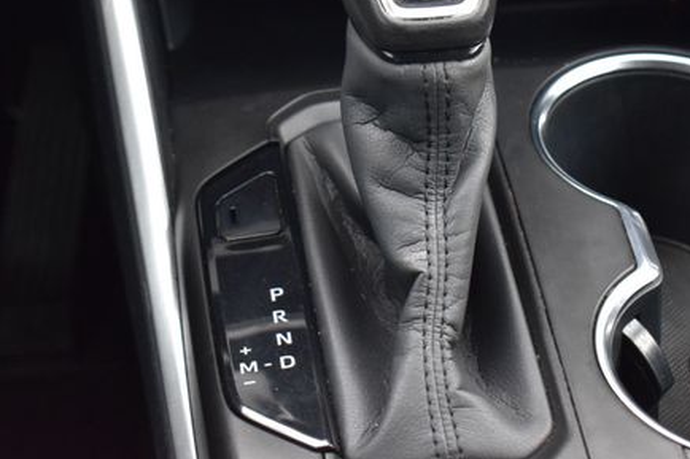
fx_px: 1782
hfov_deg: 21.9
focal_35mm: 93
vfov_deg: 14.6
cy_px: 124
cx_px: 342
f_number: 6.3
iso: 1250
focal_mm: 42
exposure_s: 1/15
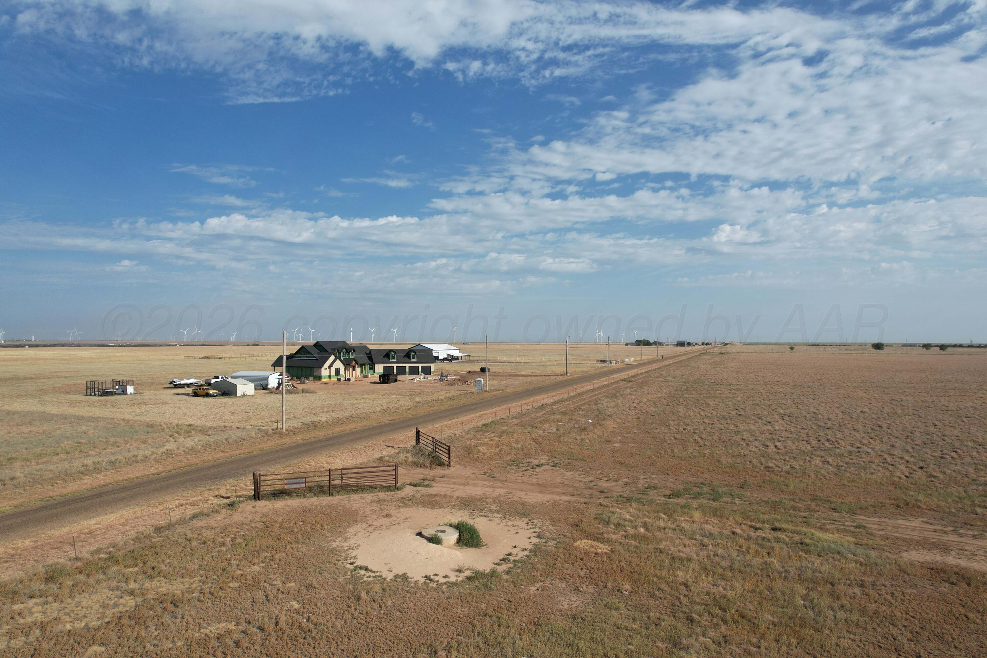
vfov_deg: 57.2
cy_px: 329
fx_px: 603
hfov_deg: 78.6
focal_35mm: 22
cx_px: 494
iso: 100
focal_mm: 8.38
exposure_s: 1/2500
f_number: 2.8
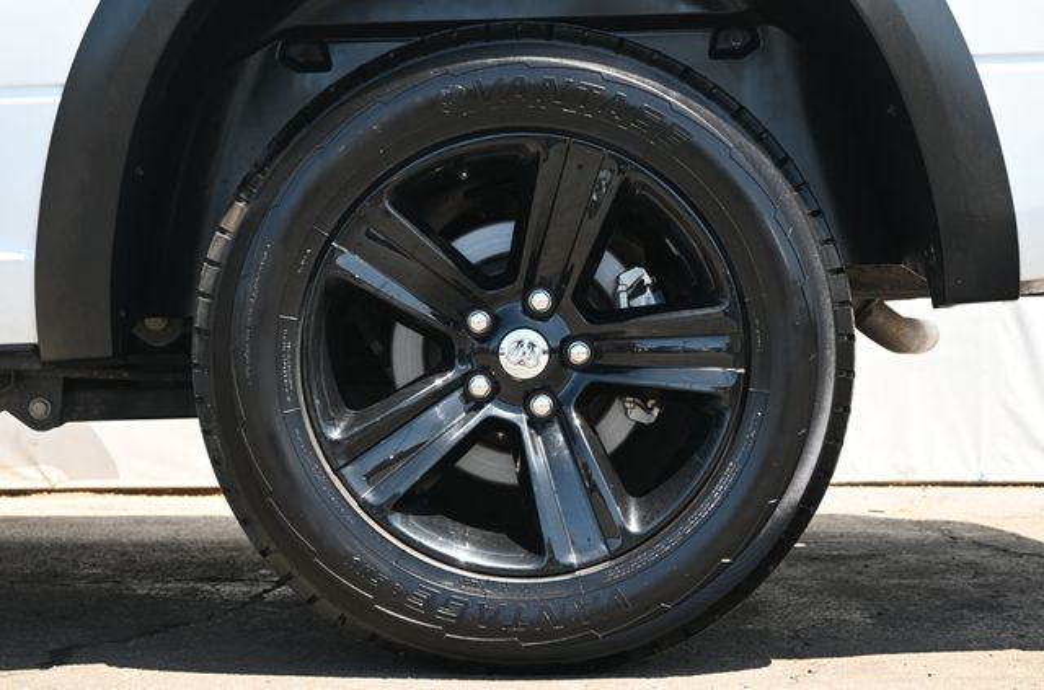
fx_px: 1909
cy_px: 345
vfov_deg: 20.5
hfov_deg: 30.6
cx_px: 522
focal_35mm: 66
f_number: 6
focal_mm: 44
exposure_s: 1/200
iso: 400
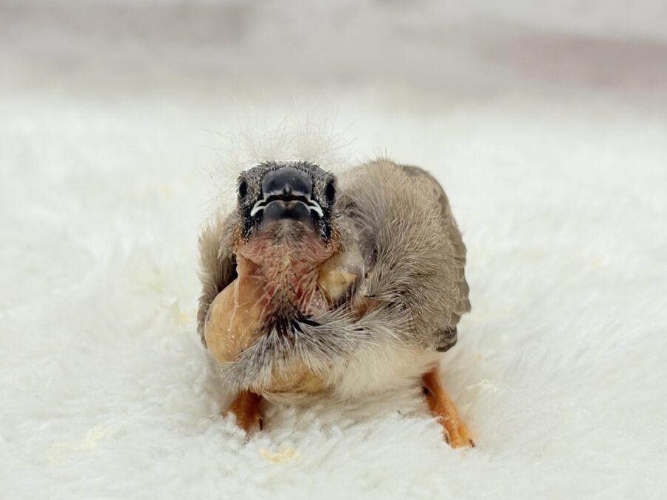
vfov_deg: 21.3
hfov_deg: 28.2
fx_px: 1330
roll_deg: -1.0
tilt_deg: -17.6
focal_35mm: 69
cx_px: 349
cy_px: 282
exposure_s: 1/50
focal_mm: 5.96
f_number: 1.6
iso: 40
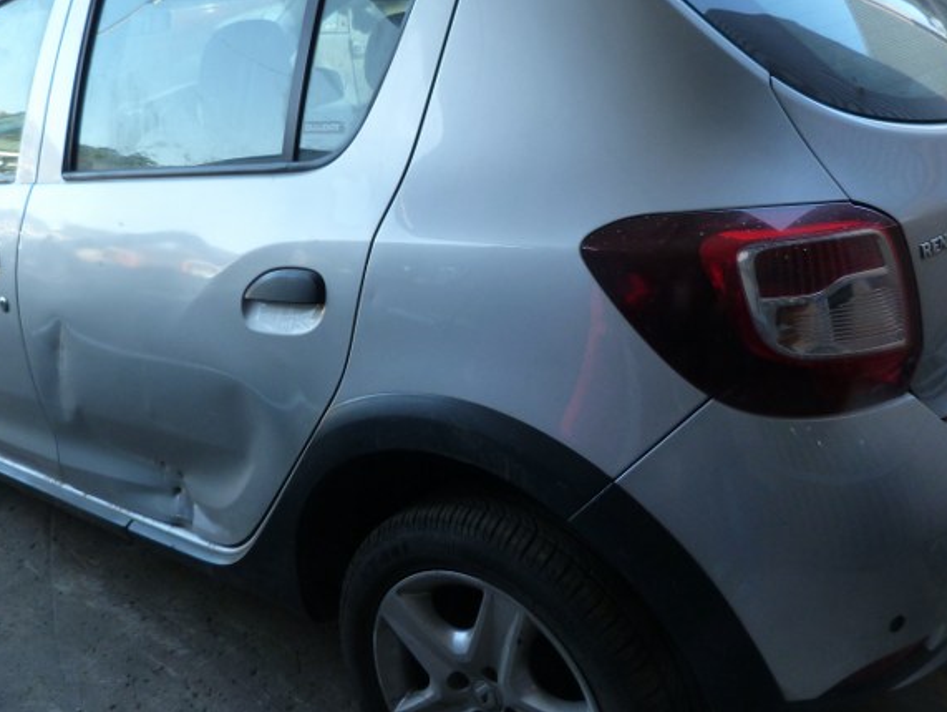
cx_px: 431
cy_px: 309
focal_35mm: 35
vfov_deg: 40.7
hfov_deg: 52.5
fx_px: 958
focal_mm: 4.5
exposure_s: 1/80
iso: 125
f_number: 2.8
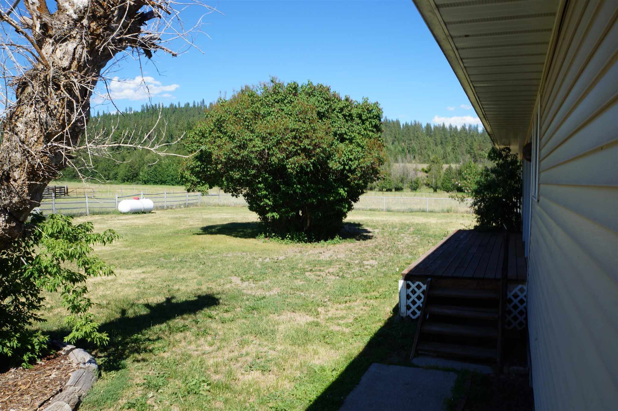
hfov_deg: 67.4
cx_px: 309
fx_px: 463
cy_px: 206
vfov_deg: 47.9
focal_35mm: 27
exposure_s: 1/80
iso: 100
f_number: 13
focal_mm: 18
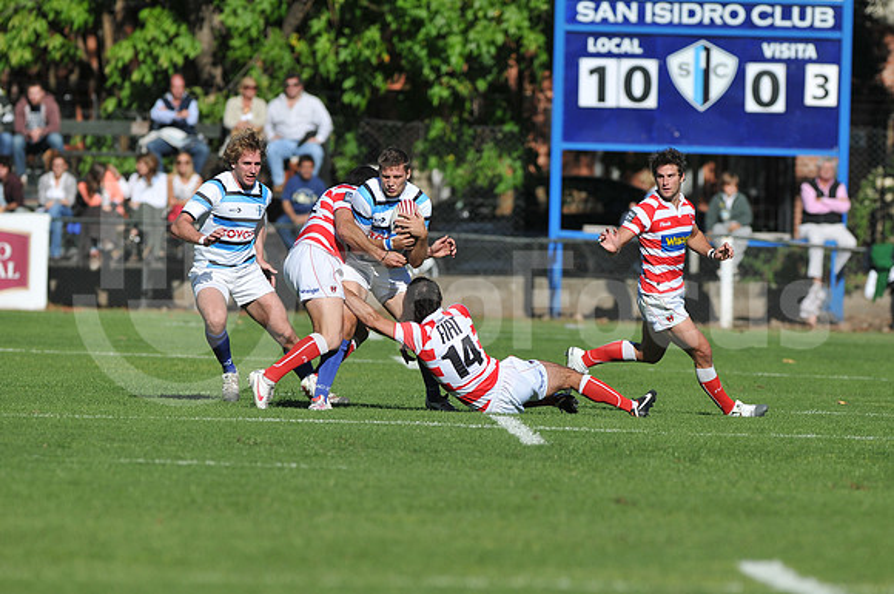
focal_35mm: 450
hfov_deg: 4.6
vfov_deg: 3.0
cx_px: 447
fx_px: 11159
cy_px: 297
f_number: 3.5
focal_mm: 300
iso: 200
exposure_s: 1/3200
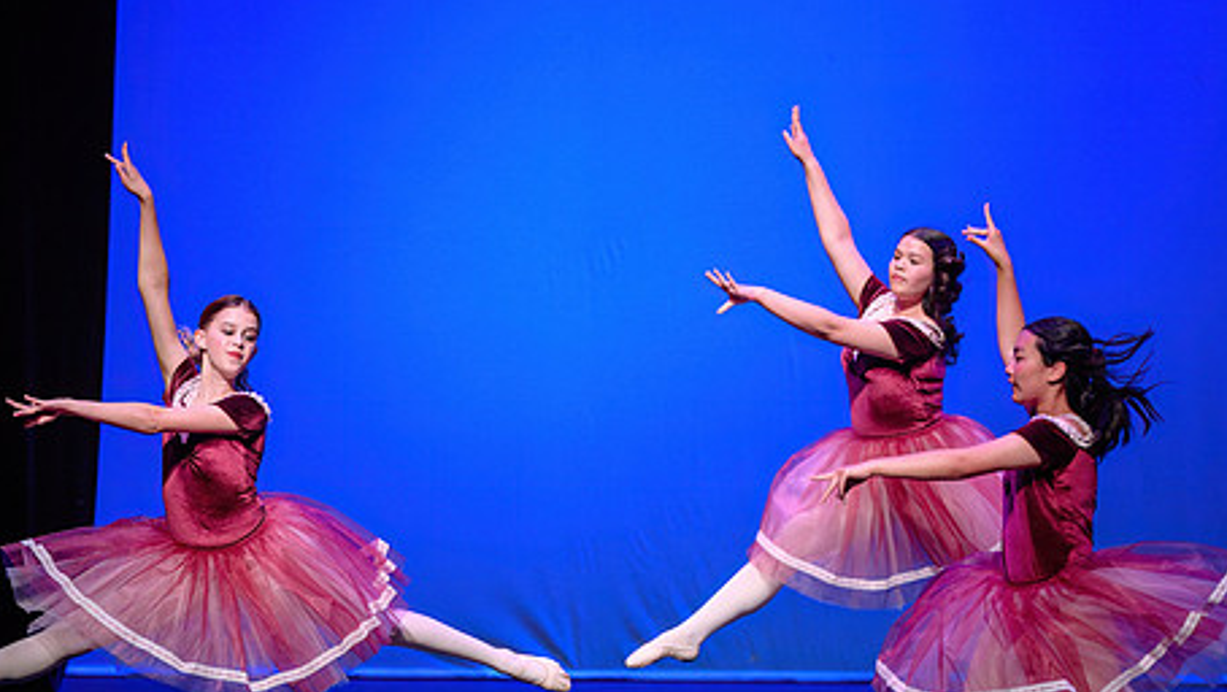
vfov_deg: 6.8
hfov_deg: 12.0
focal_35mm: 179
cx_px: 565
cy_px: 447
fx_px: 5827
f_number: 2.8
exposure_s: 1/400
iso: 1250
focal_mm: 130
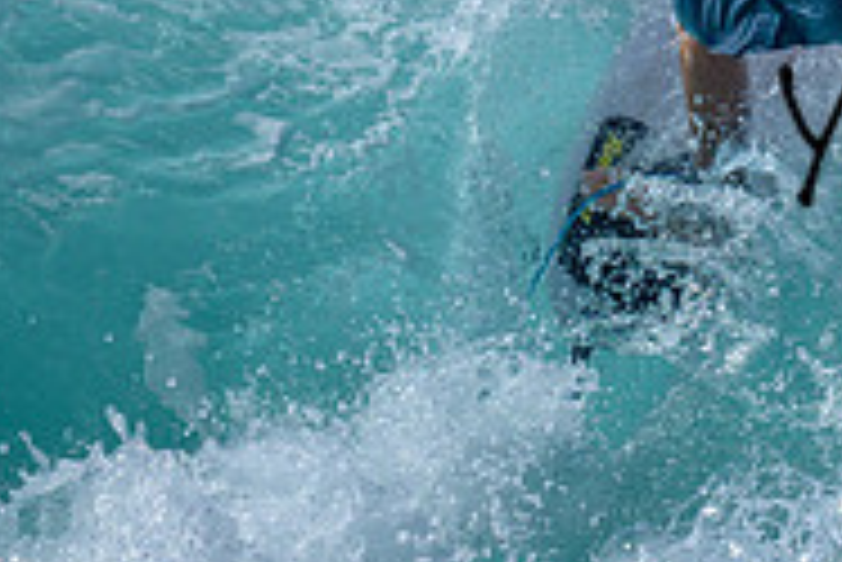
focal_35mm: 3405
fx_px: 79699
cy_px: 36
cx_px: 1732
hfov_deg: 0.6
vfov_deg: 0.4
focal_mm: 800
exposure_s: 1/2500
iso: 250
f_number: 6.3
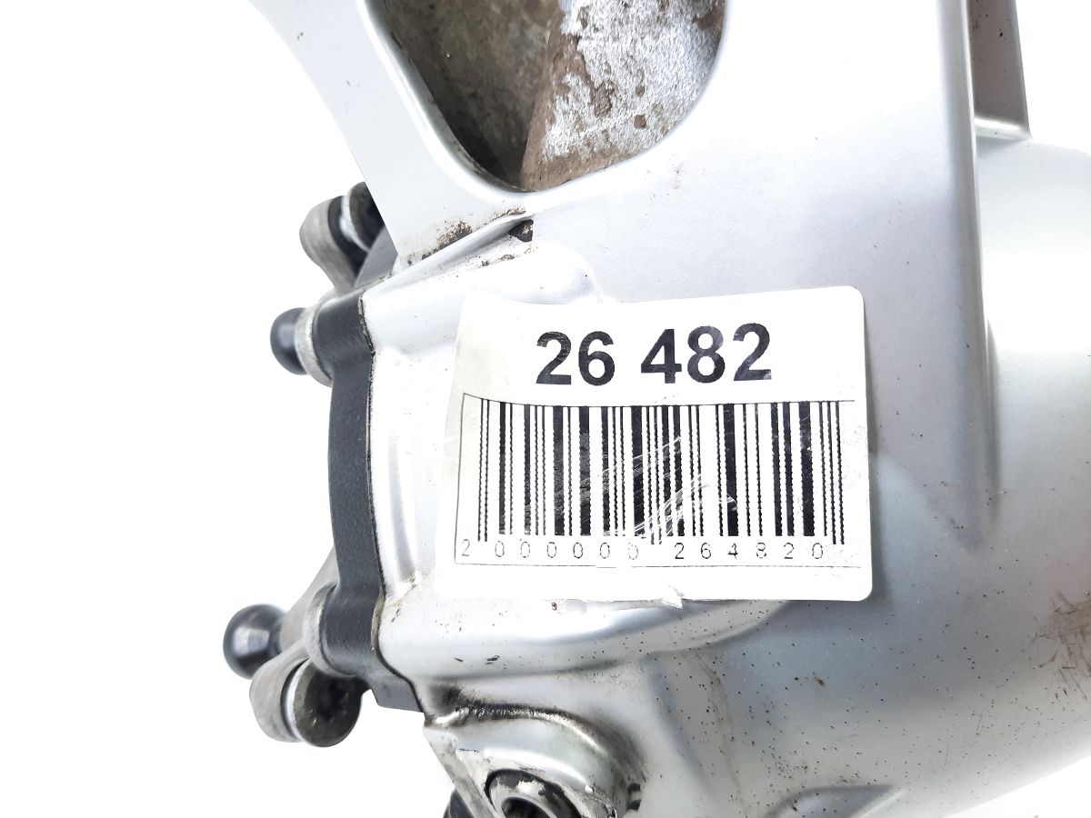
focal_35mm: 25
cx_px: 546
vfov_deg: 54.9
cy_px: 409
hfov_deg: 69.4
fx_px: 788
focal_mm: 4.6
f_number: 2
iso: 160
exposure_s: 1/50
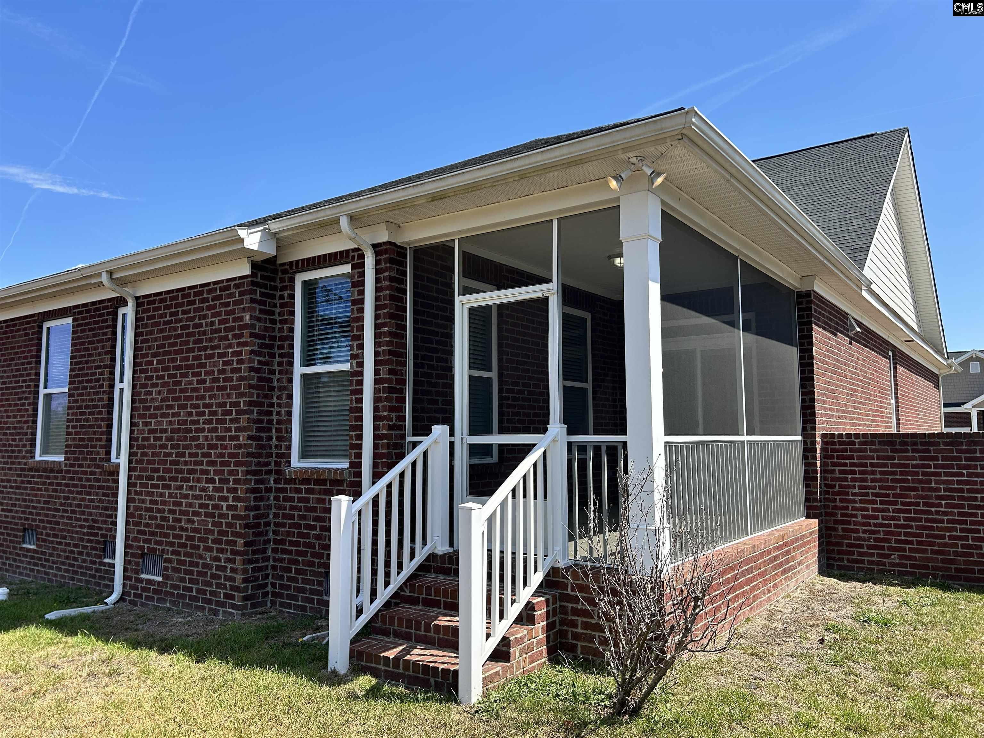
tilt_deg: +5.3
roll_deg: -0.2
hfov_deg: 67.3
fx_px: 739
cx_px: 492
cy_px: 369
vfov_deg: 53.1
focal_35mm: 26
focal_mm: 5.7
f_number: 1.5
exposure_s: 1/2299
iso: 50
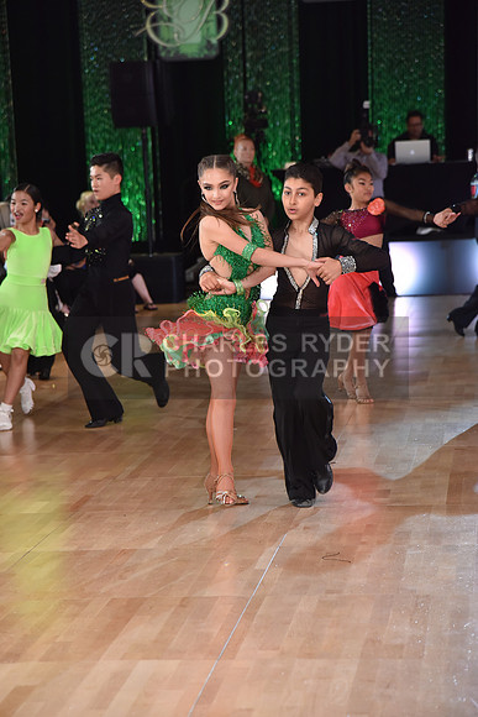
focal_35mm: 120
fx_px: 2388
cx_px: 239
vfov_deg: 17.1
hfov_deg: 11.4
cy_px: 358
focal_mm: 120
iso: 1600
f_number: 5
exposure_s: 1/250
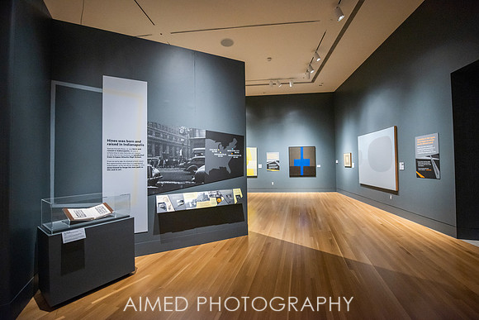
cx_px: 242
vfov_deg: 79.7
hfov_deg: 102.7
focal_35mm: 14
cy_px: 160
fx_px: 191
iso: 1000
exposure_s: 1/200
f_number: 2.8
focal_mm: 14
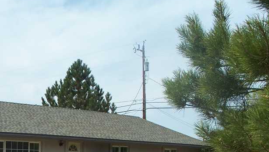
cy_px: 162
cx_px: 21
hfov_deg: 24.5
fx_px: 599
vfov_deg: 14.1
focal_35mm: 84
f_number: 4
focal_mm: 7.8
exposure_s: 1/500
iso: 64
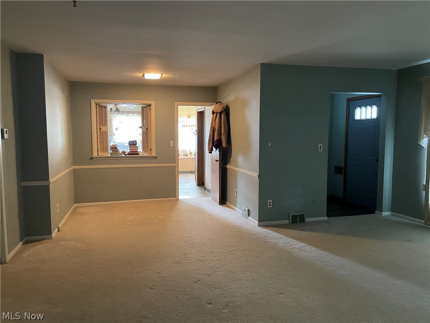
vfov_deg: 53.1
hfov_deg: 67.3
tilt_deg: -5.5
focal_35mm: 26
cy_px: 162
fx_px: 323
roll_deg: +0.4
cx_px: 215
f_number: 1.6
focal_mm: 4.2
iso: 500
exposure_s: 1/30
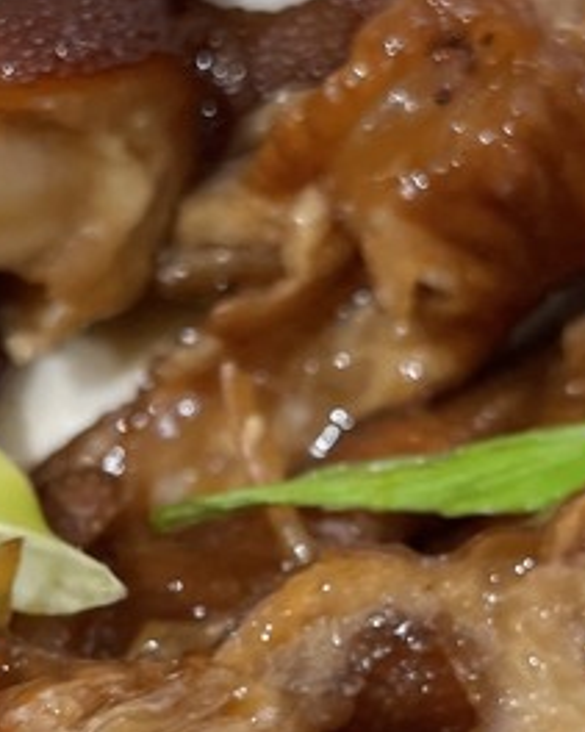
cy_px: 616
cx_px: 244
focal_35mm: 100
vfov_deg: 18.9
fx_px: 2165
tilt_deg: -60.5
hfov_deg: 15.4
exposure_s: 1/60
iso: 80
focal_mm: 4.2
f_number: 1.6
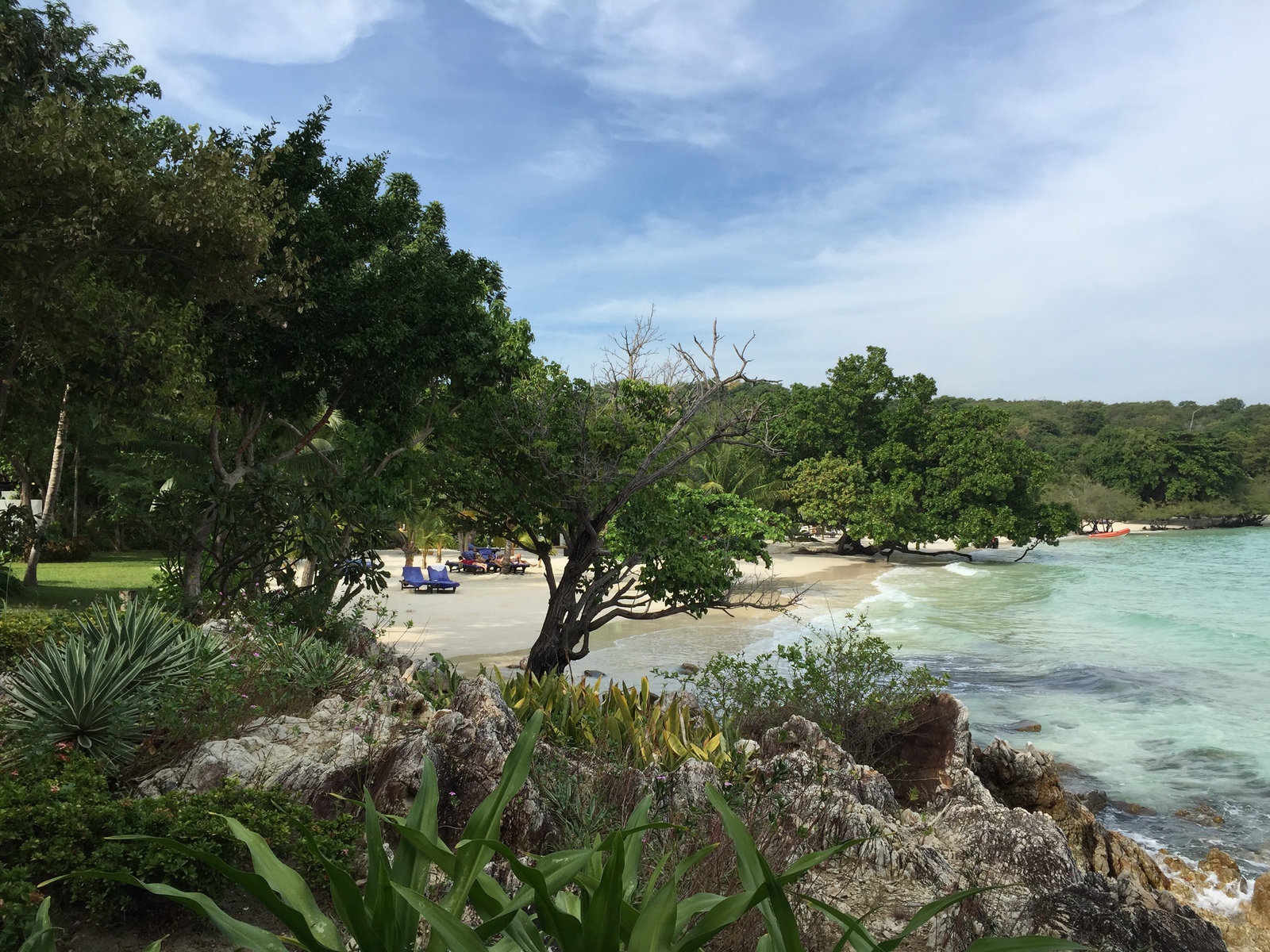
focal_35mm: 29
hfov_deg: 61.7
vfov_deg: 48.2
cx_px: 635
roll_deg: -0.1
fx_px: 1064
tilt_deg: +1.9
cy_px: 476
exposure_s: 1/1647
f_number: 2.2
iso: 32
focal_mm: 4.15
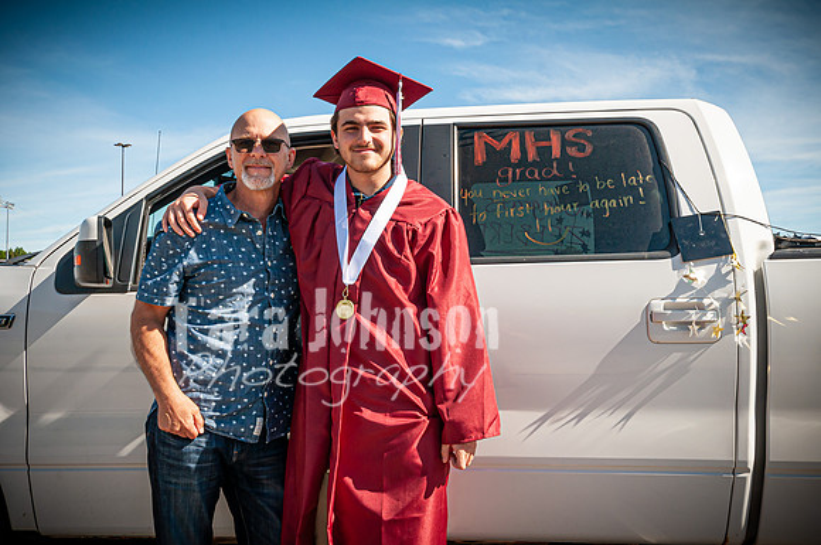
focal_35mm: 36
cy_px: 272
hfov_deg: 53.2
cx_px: 410
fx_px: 820
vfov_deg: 36.8
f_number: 9
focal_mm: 24
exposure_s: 1/320
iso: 200
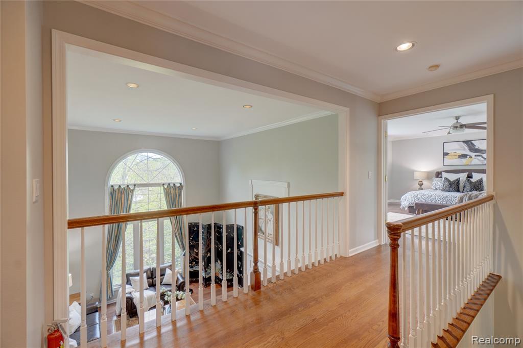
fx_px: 218
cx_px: 262
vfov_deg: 77.3
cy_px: 174
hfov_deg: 100.4
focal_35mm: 15
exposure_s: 1/15
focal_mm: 10
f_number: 8
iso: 400
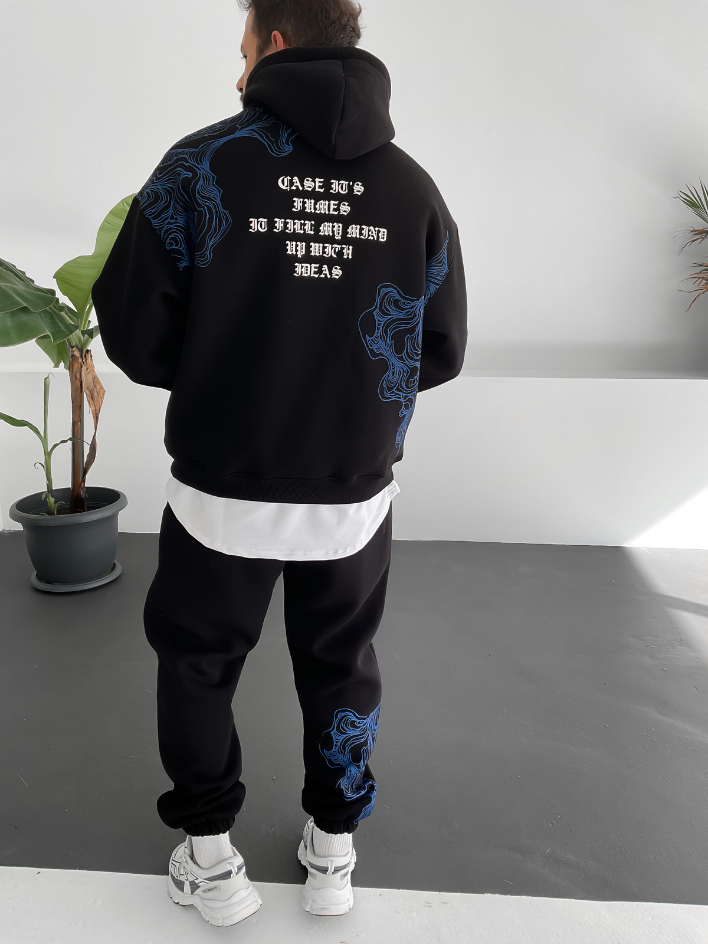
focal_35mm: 29
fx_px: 791
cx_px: 354
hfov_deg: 48.2
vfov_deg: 61.7
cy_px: 472
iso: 16
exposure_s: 1/160
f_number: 1.8
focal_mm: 3
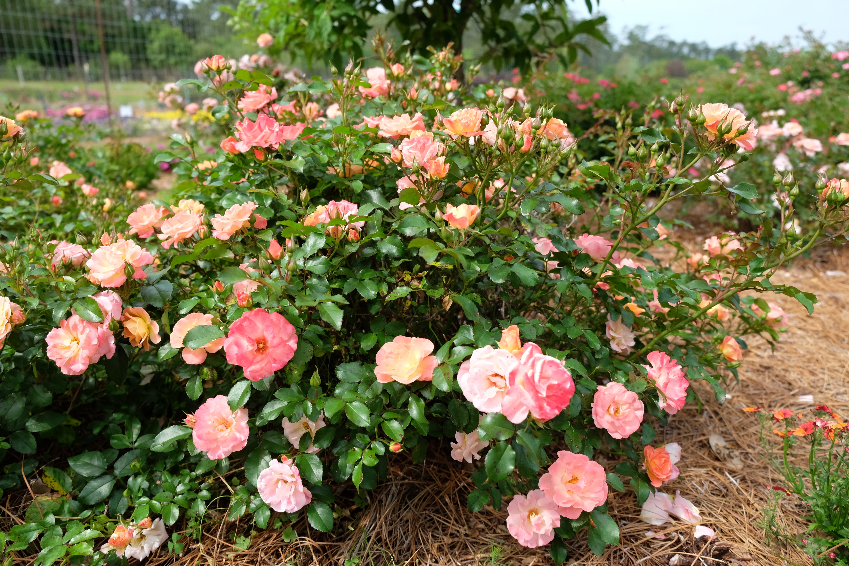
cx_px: 424
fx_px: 637
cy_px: 283
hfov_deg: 67.4
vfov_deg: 47.9
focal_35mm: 27
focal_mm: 18
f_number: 3.6
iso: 800
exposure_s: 1/4000
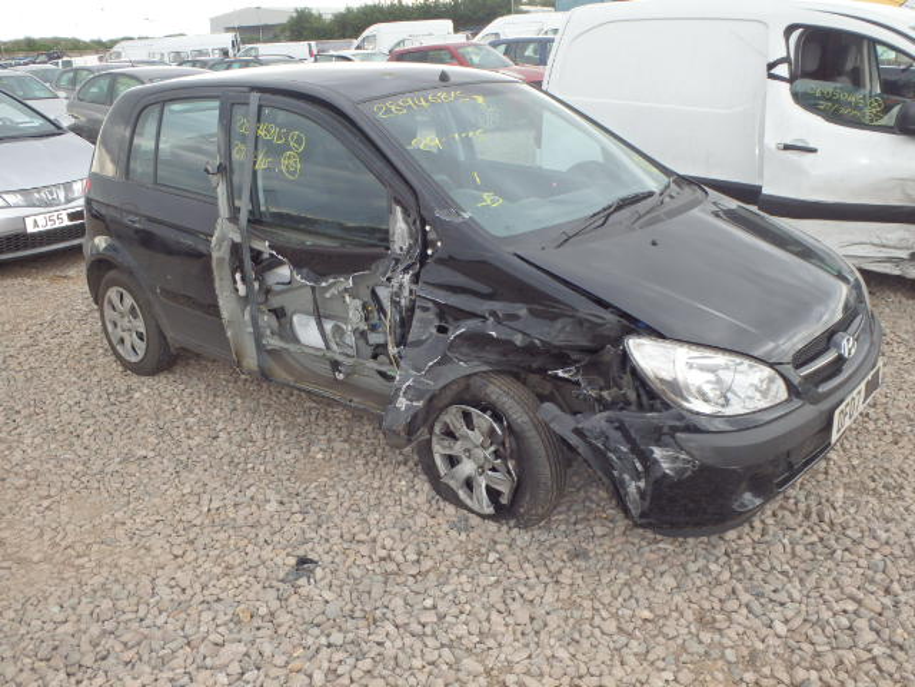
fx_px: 846
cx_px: 458
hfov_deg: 56.8
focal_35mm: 32
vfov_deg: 44.2
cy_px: 344
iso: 125
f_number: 4.2
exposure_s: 1/80
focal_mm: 5.7
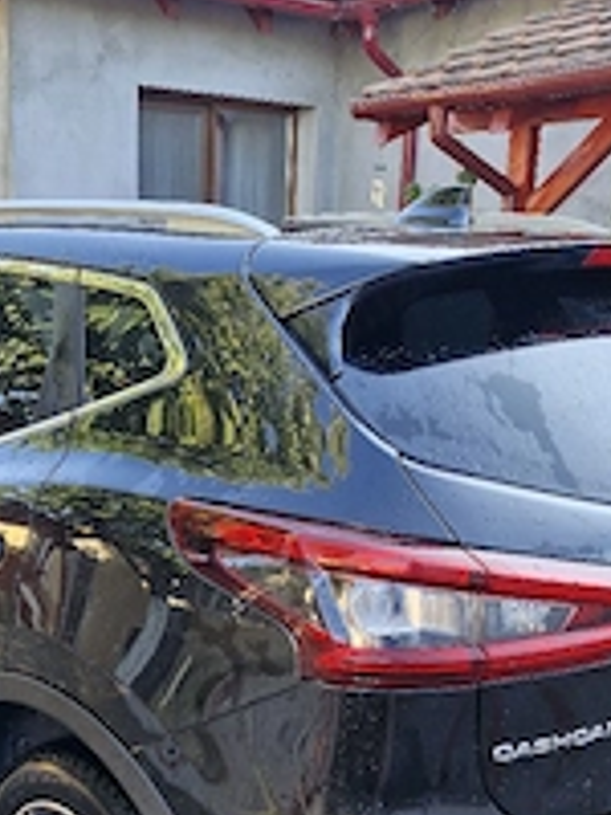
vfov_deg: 39.4
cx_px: 151
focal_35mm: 46
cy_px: 664
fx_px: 1083
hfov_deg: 31.0
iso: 50
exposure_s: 1/182
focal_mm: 5.54
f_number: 1.8
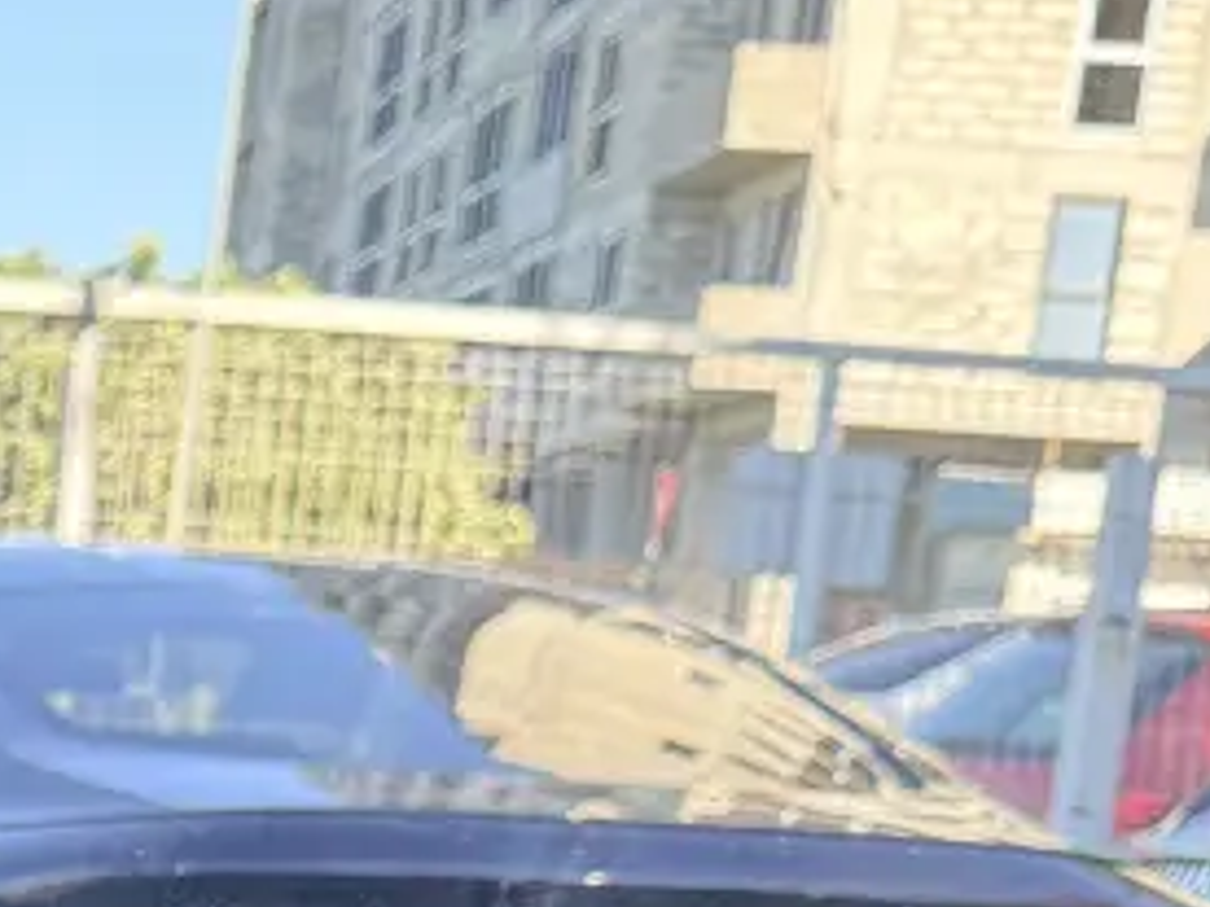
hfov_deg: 13.9
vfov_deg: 11.0
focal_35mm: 125
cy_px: 1718
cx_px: -1026
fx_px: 4369
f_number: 1.78
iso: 100
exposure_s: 1/372
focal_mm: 6.76
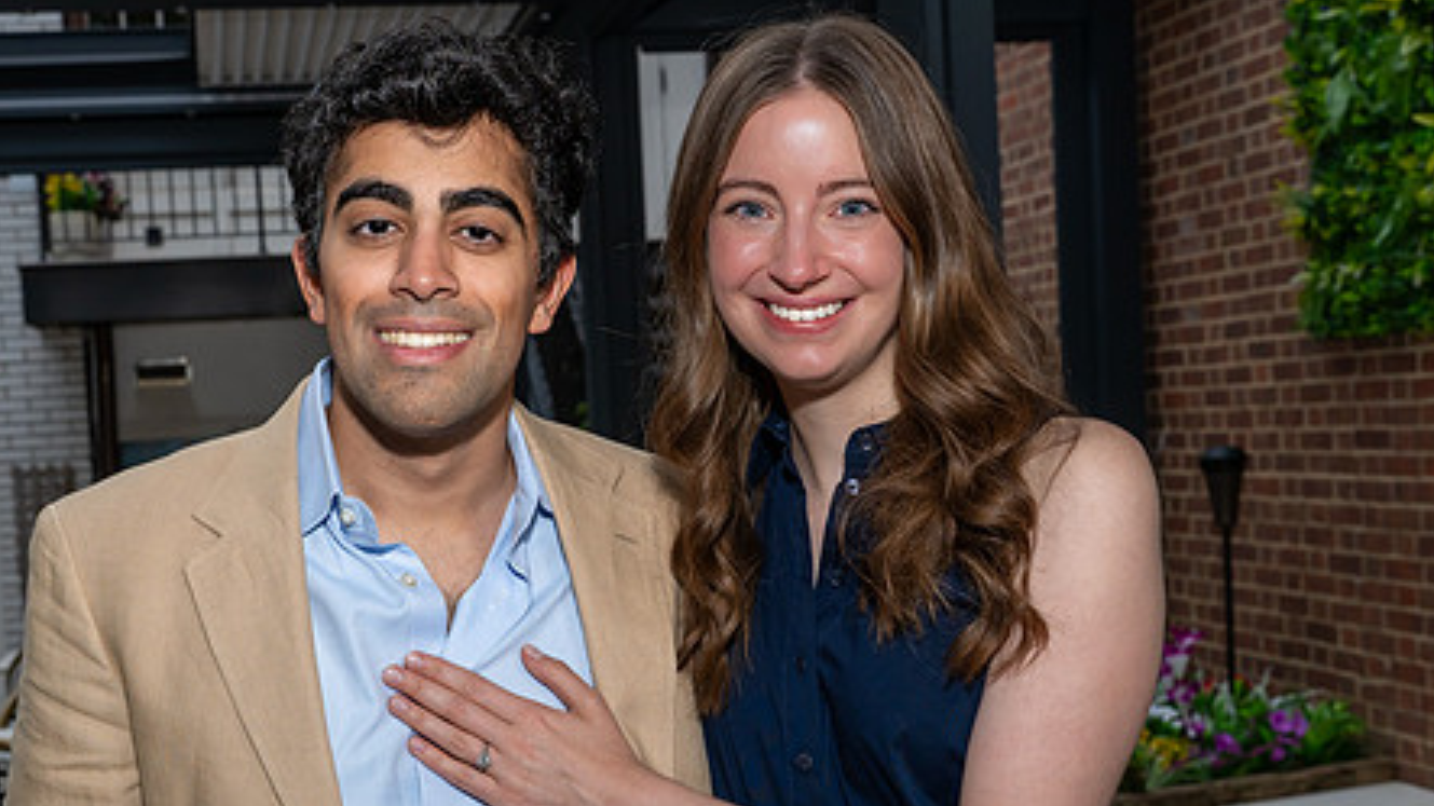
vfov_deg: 20.6
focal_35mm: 58
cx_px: 648
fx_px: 2205
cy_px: 560
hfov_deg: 36.0
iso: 250
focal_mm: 34.5
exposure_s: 1/250
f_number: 6.3
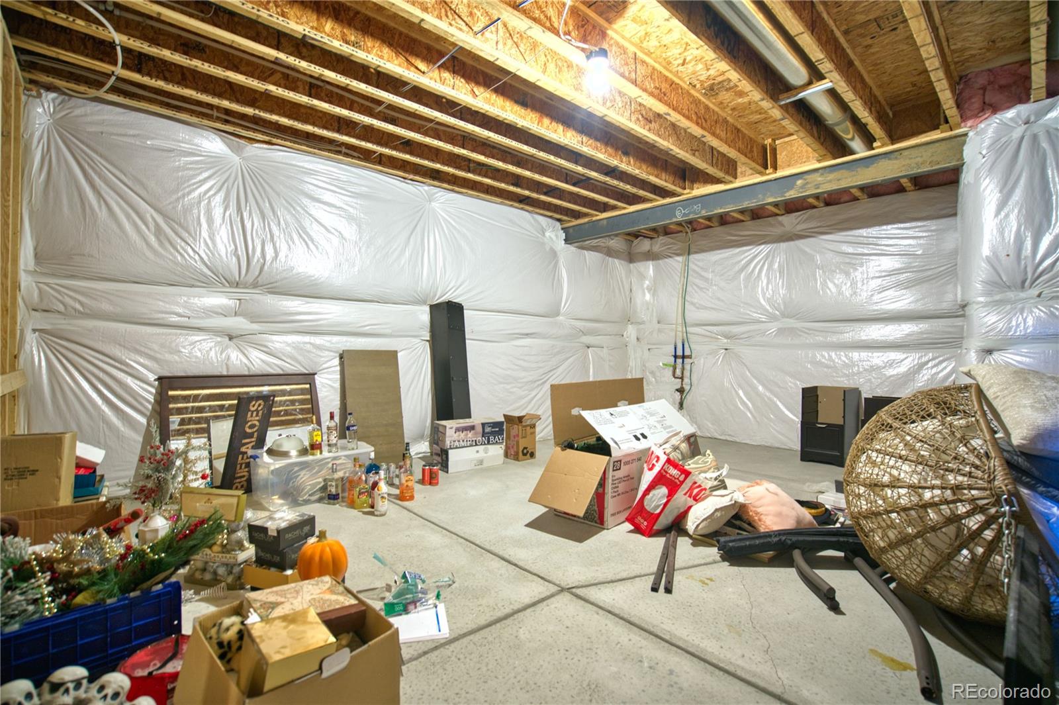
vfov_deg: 73.7
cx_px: 530
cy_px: 352
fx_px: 470
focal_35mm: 16
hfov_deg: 96.8
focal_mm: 16
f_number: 4
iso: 500
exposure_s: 1/4
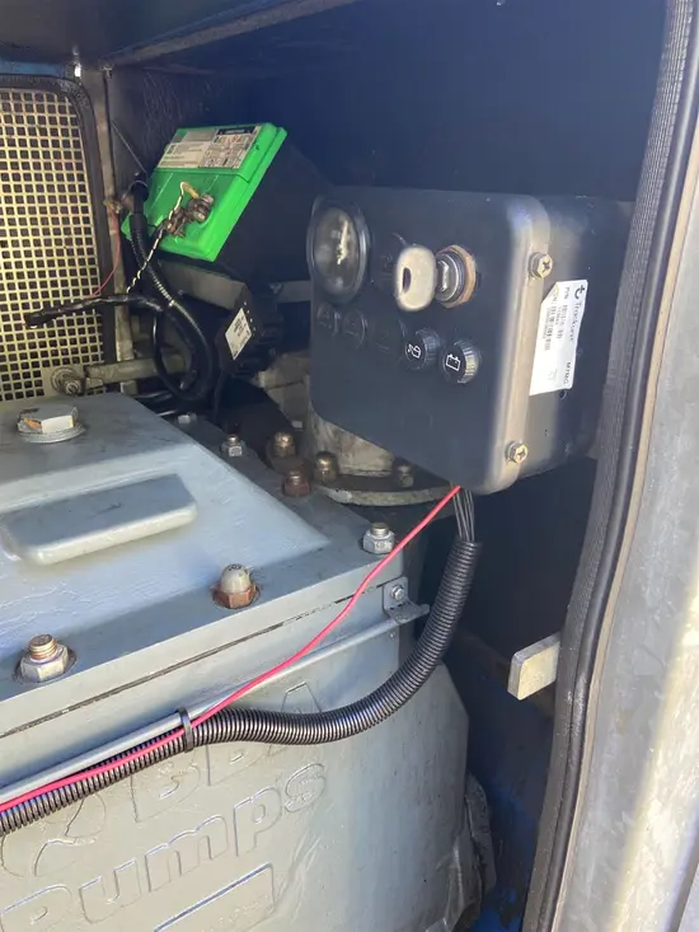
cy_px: 466
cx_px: 350
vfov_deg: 67.3
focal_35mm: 26
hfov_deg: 53.1
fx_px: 700
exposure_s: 1/74
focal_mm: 4.25
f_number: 1.8
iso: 125
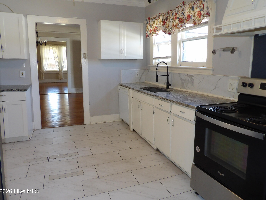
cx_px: 133
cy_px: 97
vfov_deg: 54.9
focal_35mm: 25
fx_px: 192
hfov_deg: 69.4
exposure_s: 1/33
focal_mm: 4.3
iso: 152
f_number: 3.2
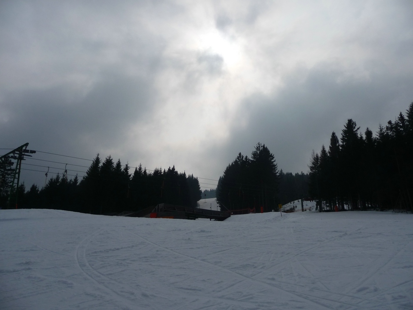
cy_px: 155
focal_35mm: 28
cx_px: 206
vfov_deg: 49.7
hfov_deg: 63.5
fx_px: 334
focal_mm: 4.7
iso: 100
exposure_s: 1/1300
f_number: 8
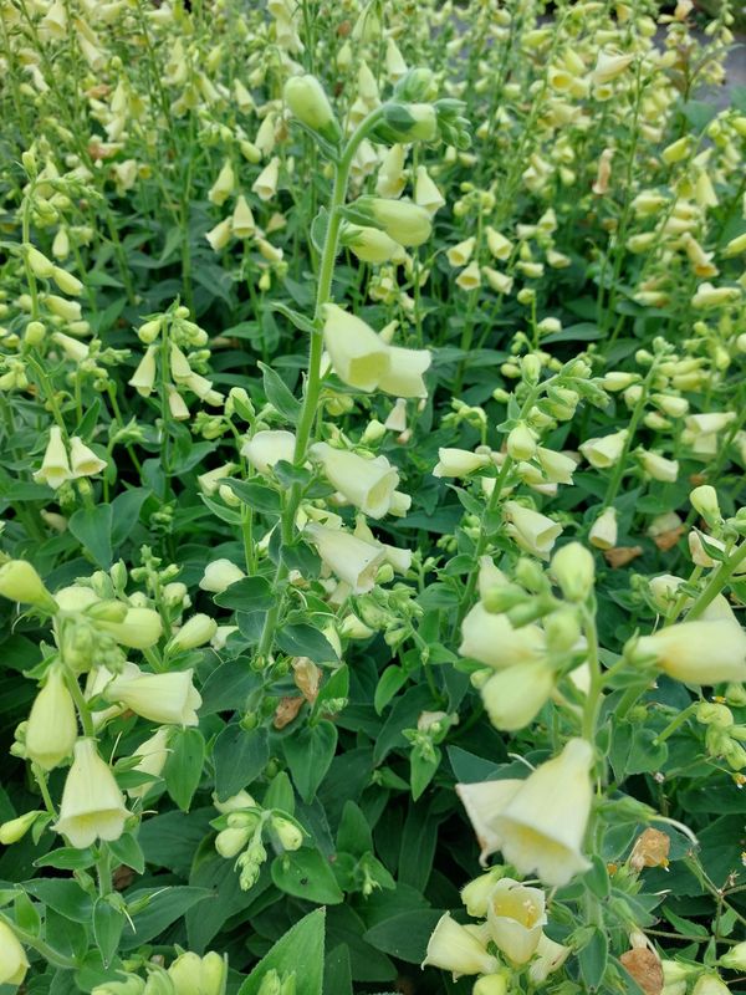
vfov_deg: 69.4
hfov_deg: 54.9
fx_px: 718
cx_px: 373
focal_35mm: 25
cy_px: 498
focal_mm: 5.23
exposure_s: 1/305
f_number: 1.8
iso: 25
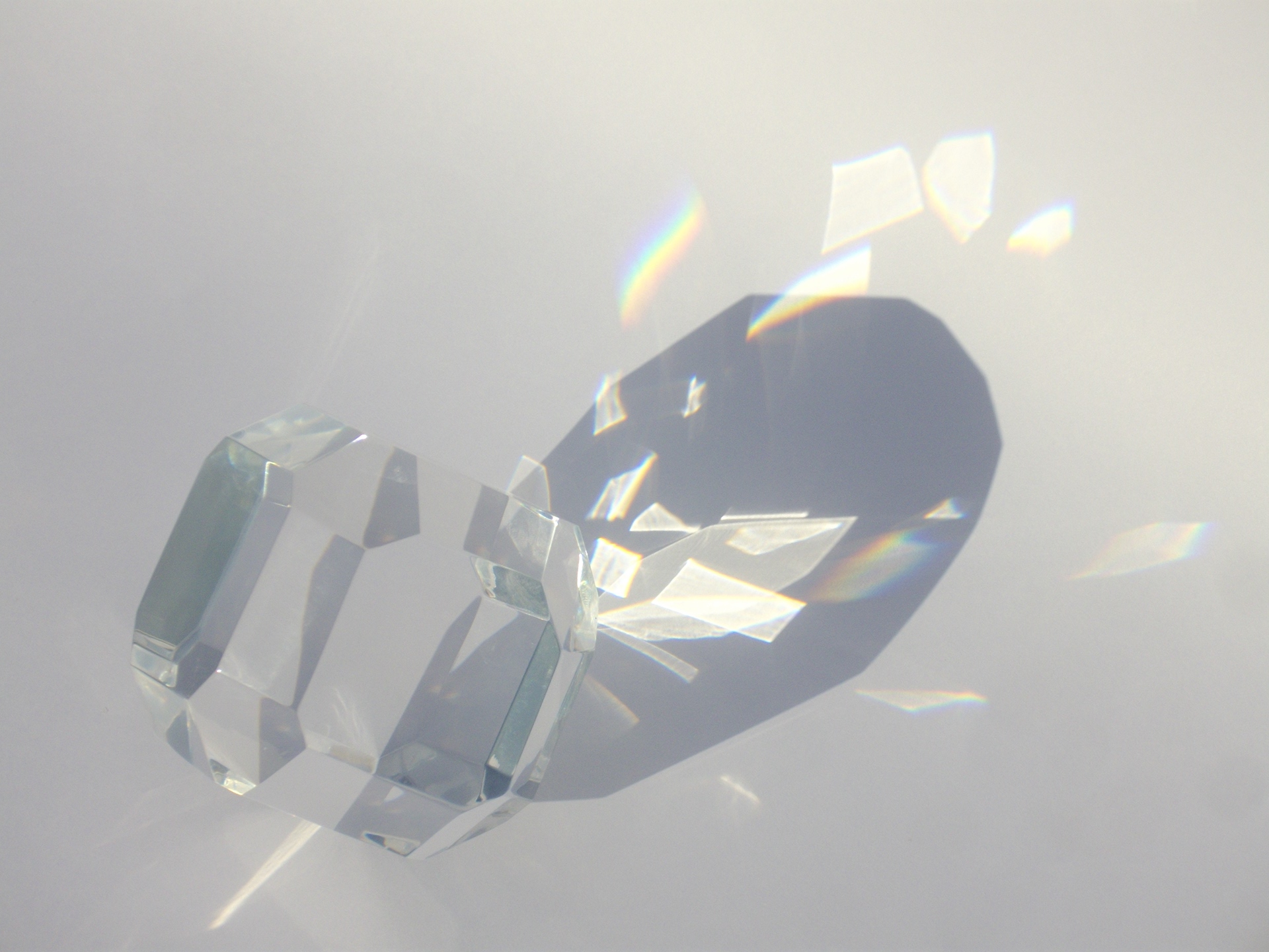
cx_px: 634
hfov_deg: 17.6
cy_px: 476
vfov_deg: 13.2
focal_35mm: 112
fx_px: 4106
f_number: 10.4
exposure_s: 1/400
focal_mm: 18.6
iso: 100
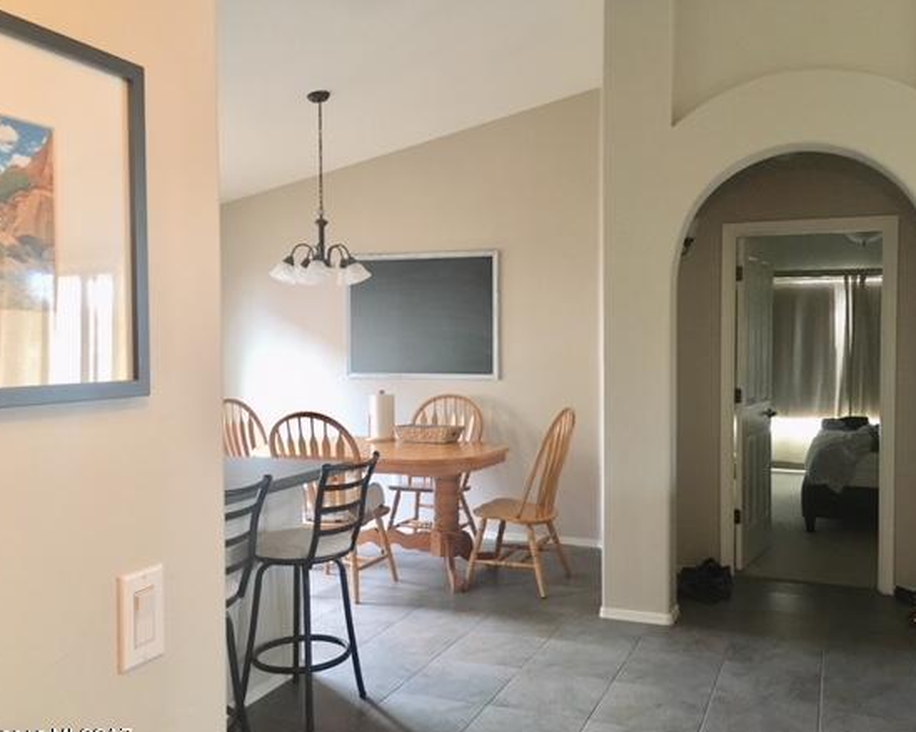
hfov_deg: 54.1
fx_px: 894
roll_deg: +0.1
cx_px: 509
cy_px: 370
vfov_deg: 44.5
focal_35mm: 33
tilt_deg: -2.9
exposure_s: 1/17
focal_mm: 4.15
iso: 200
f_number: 2.2
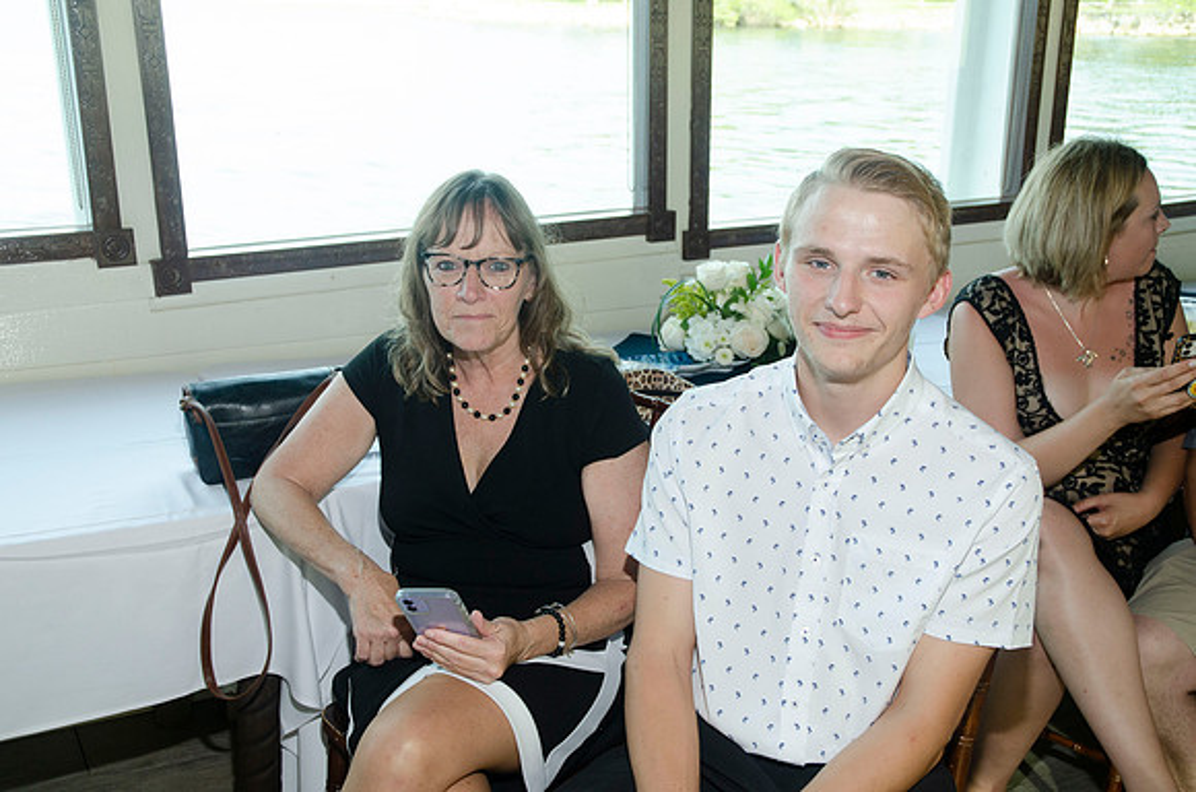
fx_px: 1343
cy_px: 396
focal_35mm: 40
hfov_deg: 48.0
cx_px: 598
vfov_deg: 32.9
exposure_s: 1/125
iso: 400
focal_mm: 27
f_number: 5.6
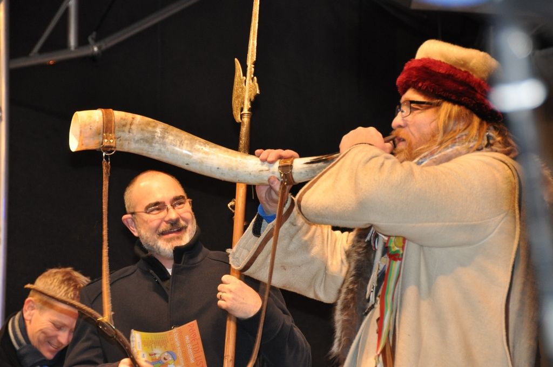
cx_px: 276
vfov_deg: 8.7
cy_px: 184
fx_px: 2416
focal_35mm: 158
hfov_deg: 13.1
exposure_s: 1/60
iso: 800
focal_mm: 105
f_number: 5.3
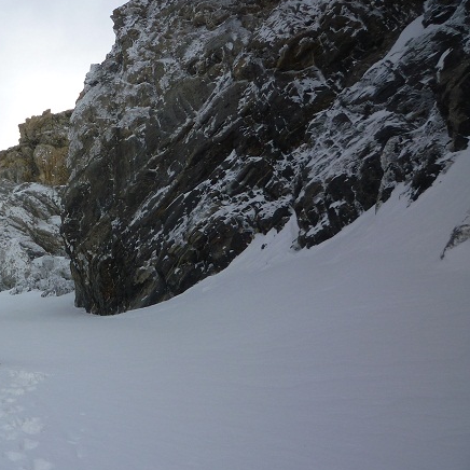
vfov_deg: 36.1
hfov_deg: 33.9
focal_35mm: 47
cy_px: 238
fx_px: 722
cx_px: 40
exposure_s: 1/800
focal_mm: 5.2
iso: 80
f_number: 5.6
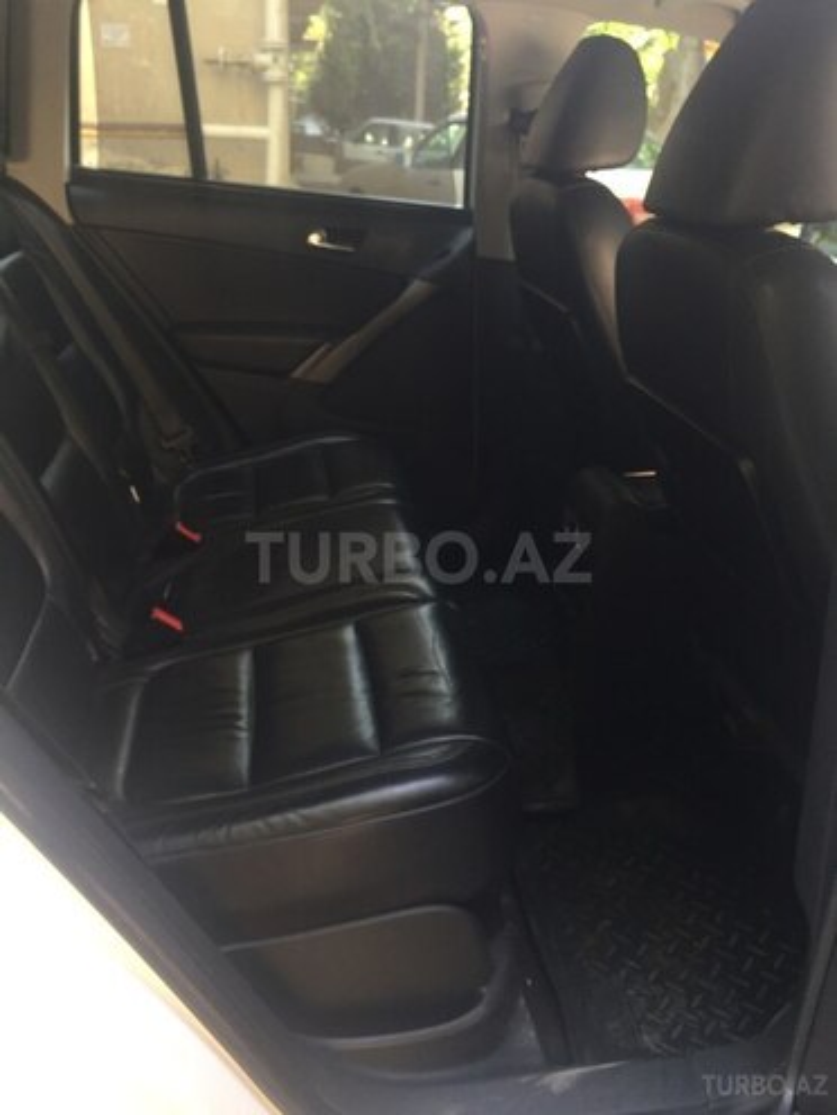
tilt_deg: -23.2
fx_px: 935
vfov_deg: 61.7
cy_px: 558
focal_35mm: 29
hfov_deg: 48.2
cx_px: 418
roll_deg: -2.6
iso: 32
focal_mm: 4.15
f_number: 2.2
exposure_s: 1/50
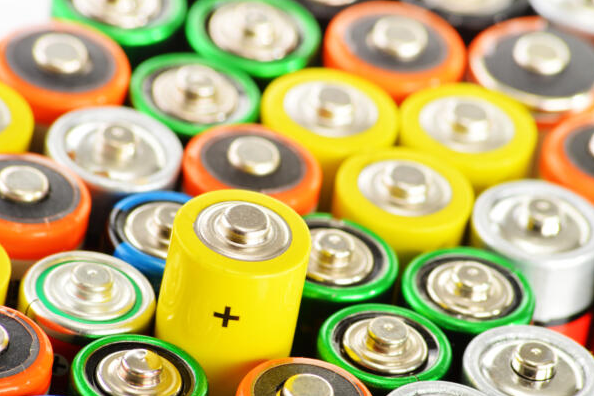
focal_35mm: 454
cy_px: 198
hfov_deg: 4.5
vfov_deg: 3.0
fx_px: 7490
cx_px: 299
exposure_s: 1/125
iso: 100
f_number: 16
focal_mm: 300
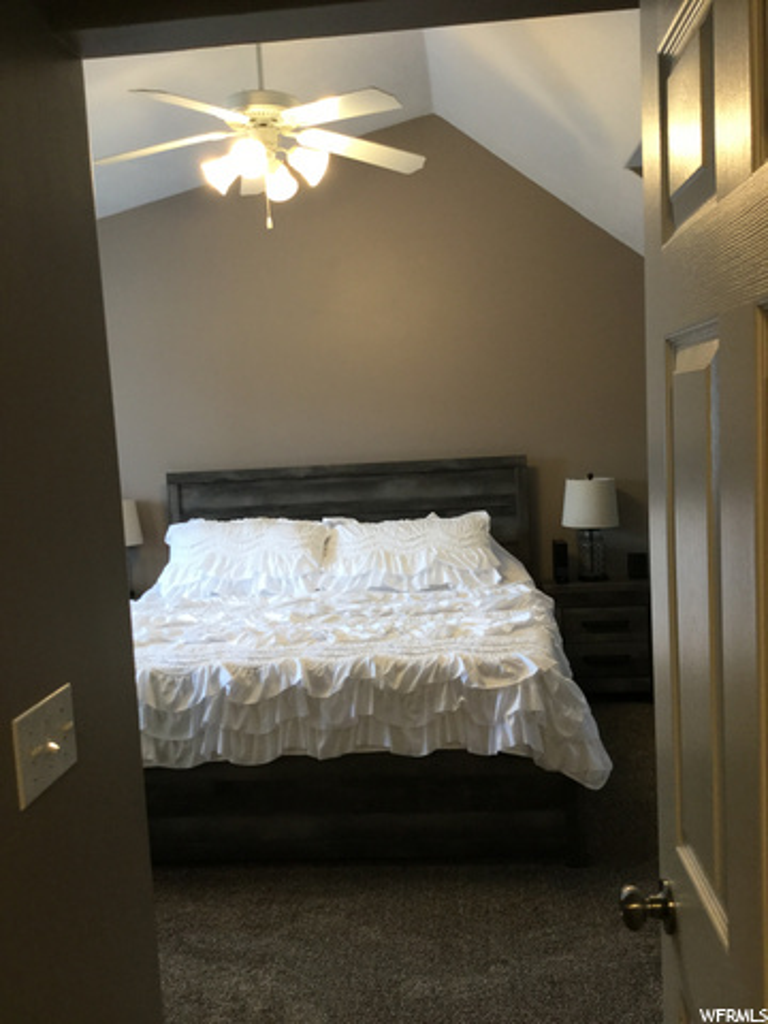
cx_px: 384
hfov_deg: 45.4
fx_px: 917
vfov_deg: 58.4
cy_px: 512
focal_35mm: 31
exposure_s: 1/30
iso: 64
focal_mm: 3.3
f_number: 2.4
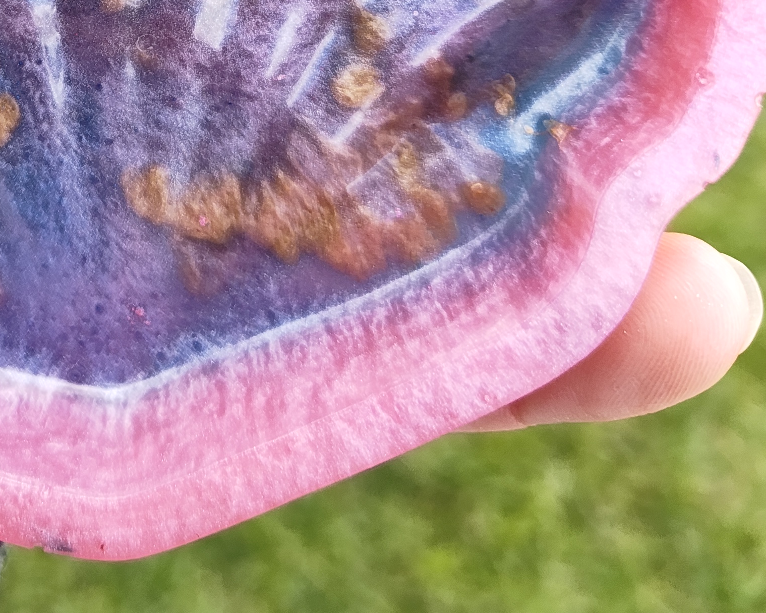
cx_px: 39
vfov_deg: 21.4
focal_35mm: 63
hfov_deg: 28.5
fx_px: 1428
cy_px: -230
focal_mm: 5.56
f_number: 1.88
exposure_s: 1/100
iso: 64
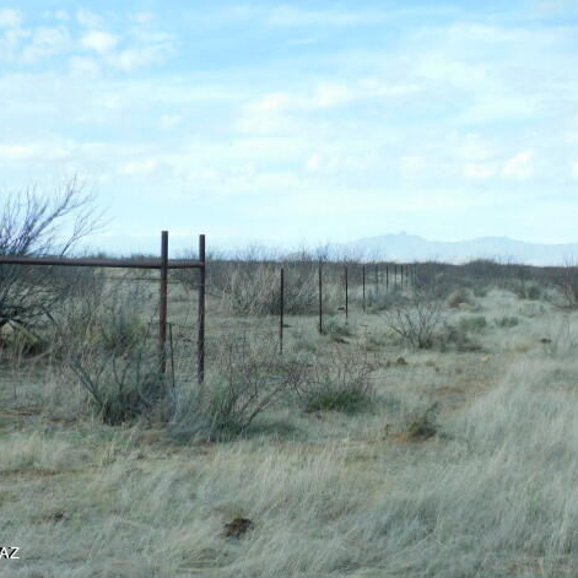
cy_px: 285
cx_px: 288
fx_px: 1247
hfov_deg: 26.1
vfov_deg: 26.1
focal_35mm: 66
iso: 125
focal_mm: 9.9
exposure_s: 1/640
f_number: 4
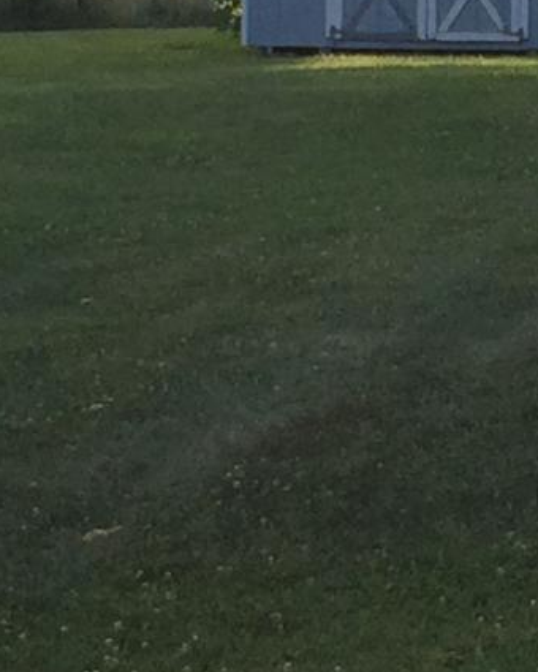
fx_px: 3981
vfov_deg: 9.6
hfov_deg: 7.4
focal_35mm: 200
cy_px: 62
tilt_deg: -2.7
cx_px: 1125
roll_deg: -1.4
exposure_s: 1/746
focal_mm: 4.15
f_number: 2.2
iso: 32
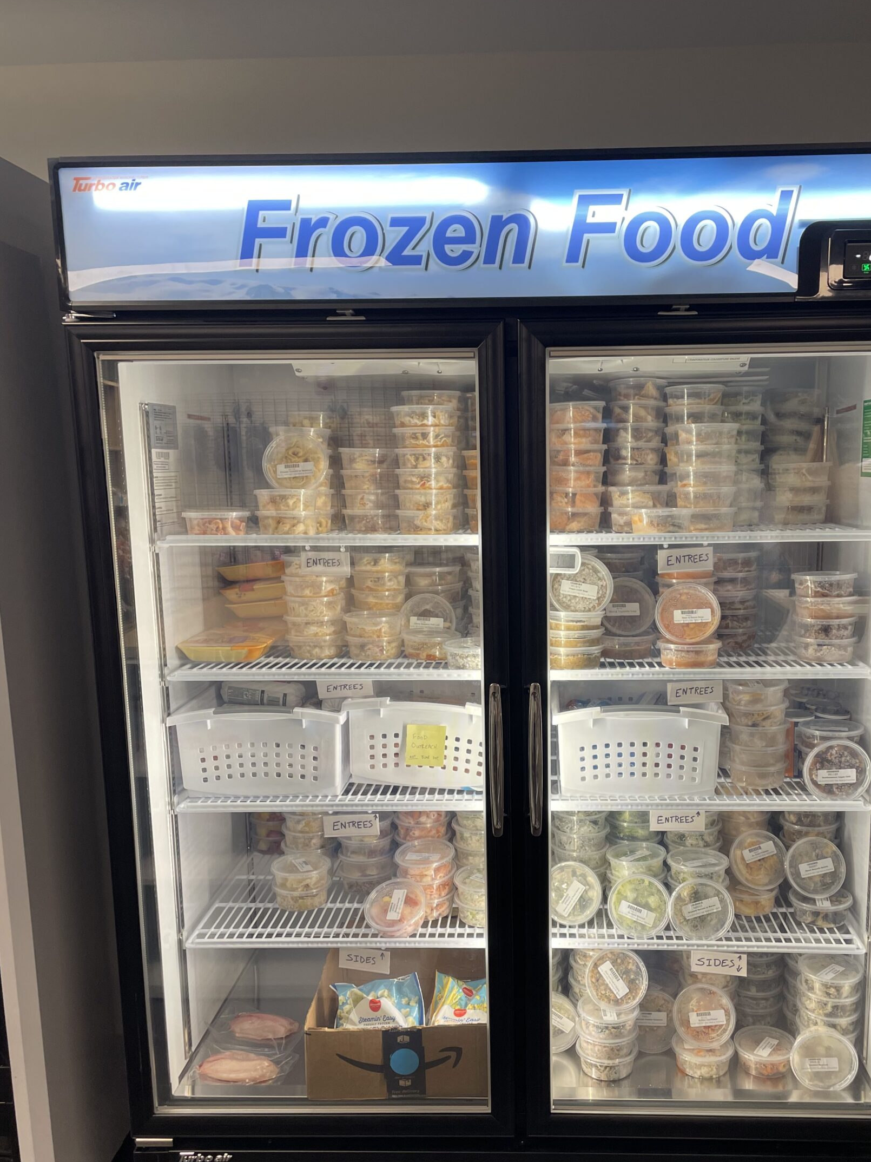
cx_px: 519
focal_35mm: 31
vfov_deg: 58.2
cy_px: 652
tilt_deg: -11.2
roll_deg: +1.2
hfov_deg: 45.2
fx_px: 1040
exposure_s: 1/120
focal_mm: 4.2
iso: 80
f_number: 1.6
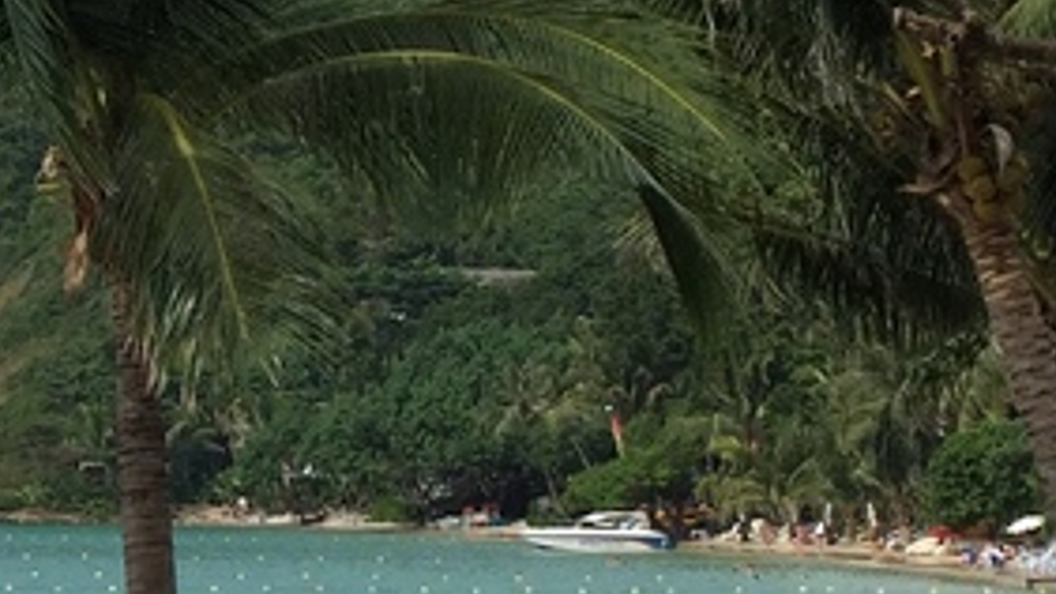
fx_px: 3780
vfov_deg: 9.0
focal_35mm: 135
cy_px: 383
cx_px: -147
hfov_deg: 15.4
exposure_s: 1/2639
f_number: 2.2
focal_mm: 4.15
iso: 32
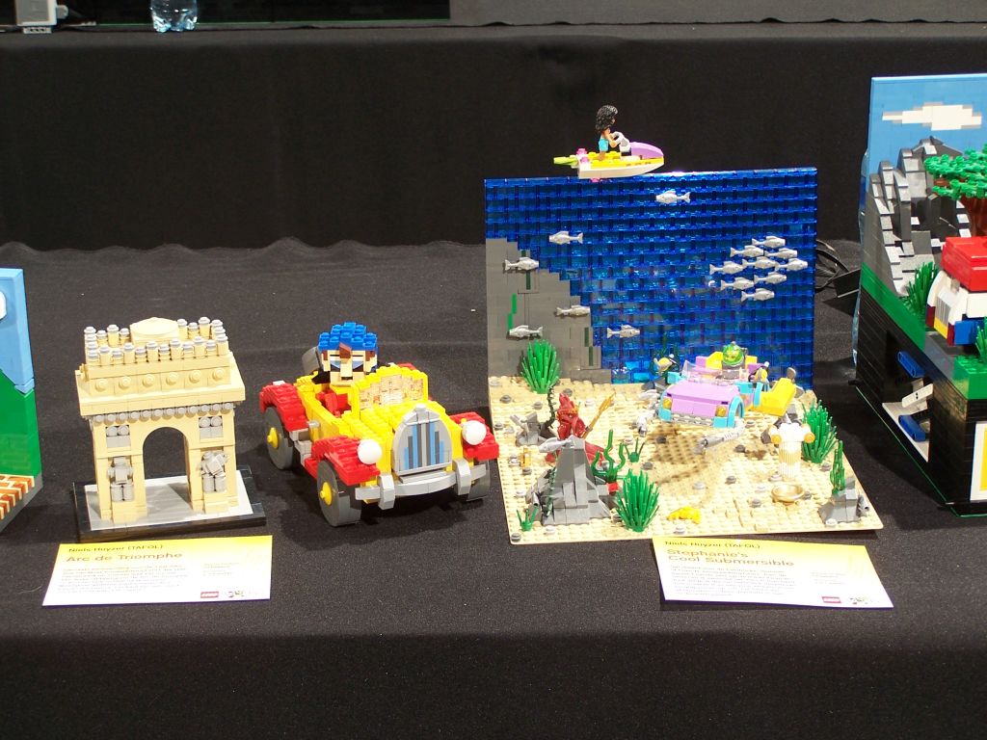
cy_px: 370
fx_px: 2138
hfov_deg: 26.0
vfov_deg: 19.6
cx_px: 494
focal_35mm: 75
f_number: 3.2
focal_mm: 12.4
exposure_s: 1/3
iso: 80
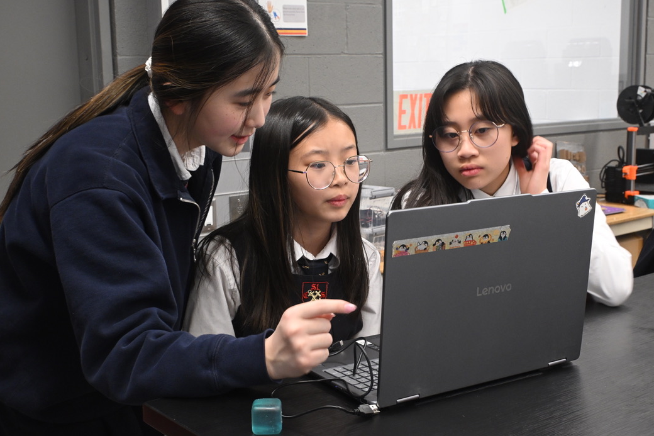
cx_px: 339
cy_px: 222
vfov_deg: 28.2
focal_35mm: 48
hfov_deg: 41.3
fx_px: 868
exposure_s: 1/30
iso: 2000
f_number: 8
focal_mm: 30.5
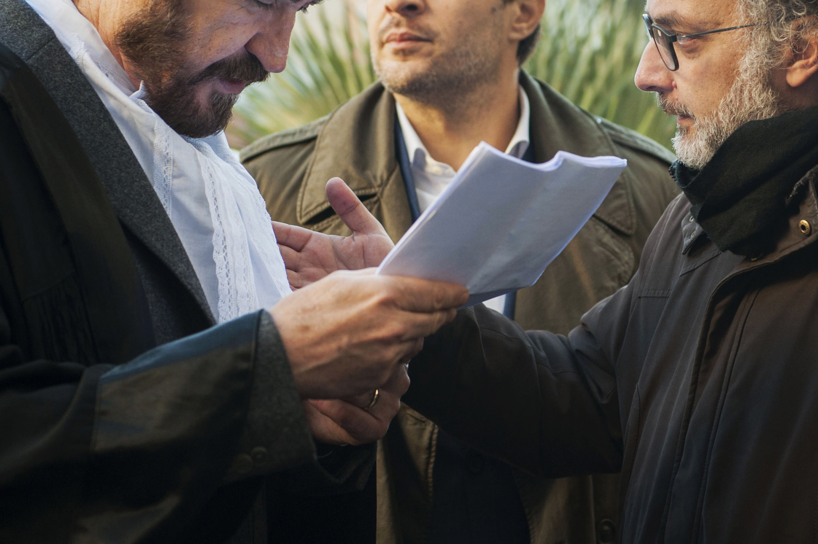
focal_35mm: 123
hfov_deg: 16.6
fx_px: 2793
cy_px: 206
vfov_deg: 11.1
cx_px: 512
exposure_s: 1/320
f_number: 3.2
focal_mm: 70
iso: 400
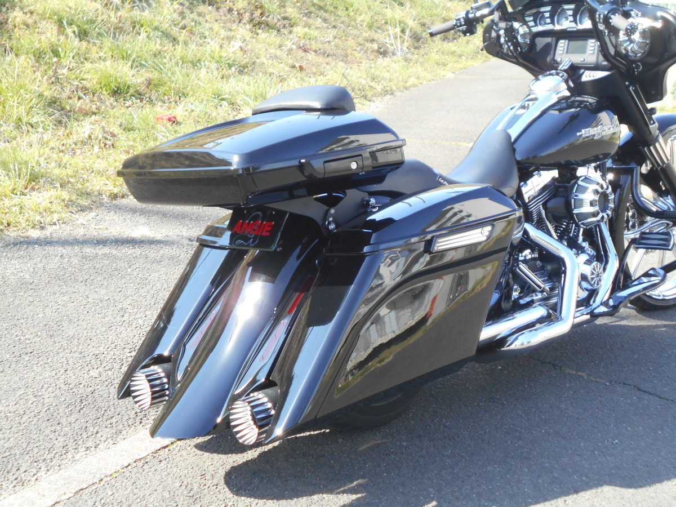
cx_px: 338
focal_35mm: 50
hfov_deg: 38.2
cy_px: 254
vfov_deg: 29.1
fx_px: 976
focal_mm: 8.8
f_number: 4.5
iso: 200
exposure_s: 1/250
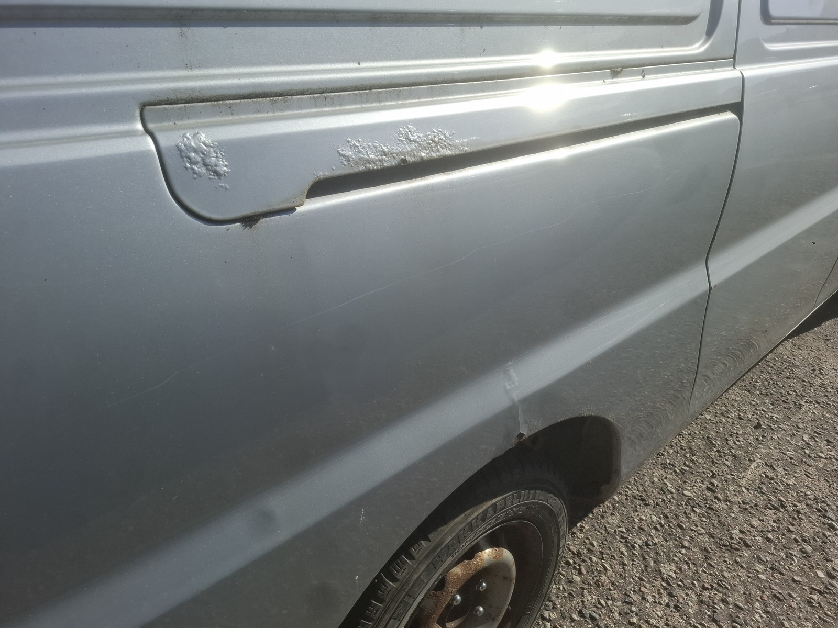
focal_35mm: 23
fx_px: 557
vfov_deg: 58.9
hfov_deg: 73.9
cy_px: 314
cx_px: 419
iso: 50
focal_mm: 5.54
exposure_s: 1/2364
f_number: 1.8
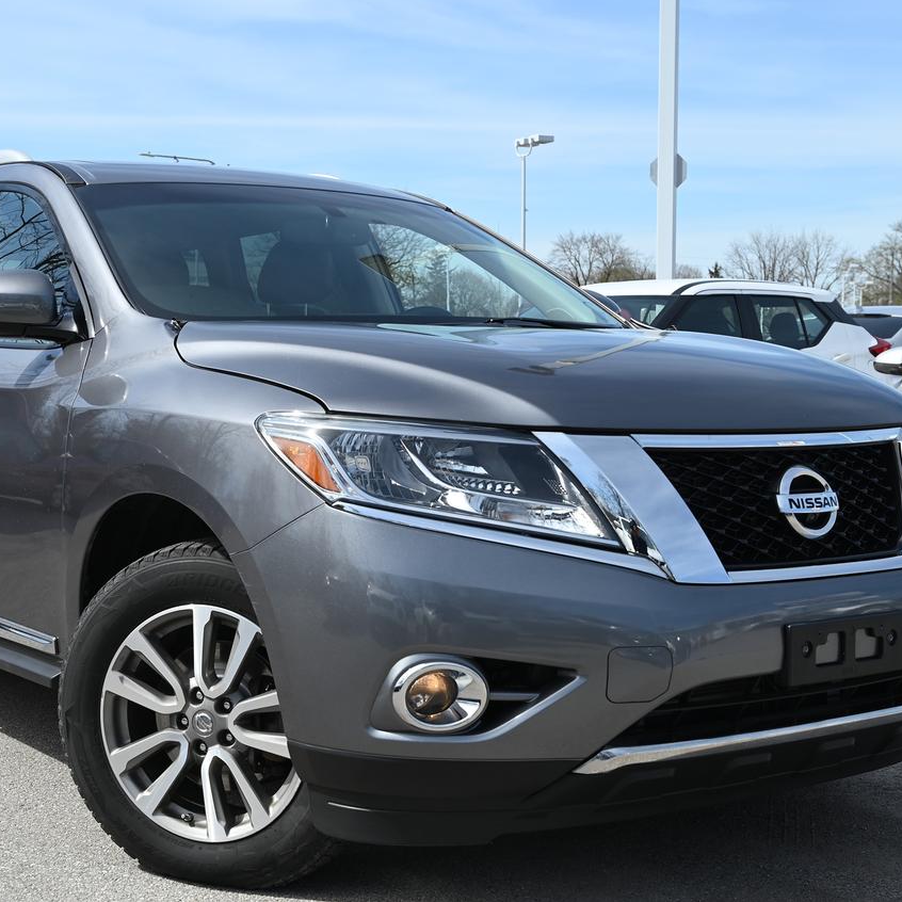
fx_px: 1592
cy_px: 448
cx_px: 333
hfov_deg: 31.5
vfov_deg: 31.6
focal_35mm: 54
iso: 100
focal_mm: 42
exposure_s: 1/320
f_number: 6.3
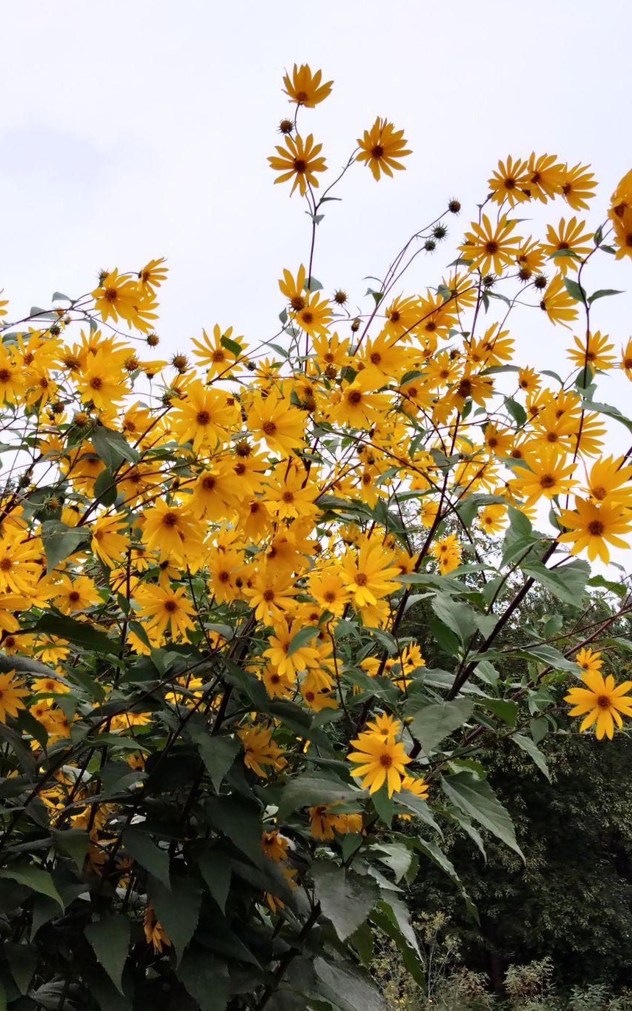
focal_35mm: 54
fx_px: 1488
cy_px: 508
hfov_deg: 24.0
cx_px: 283
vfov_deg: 37.5
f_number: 1.8
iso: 100
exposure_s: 1/823
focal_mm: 4.15
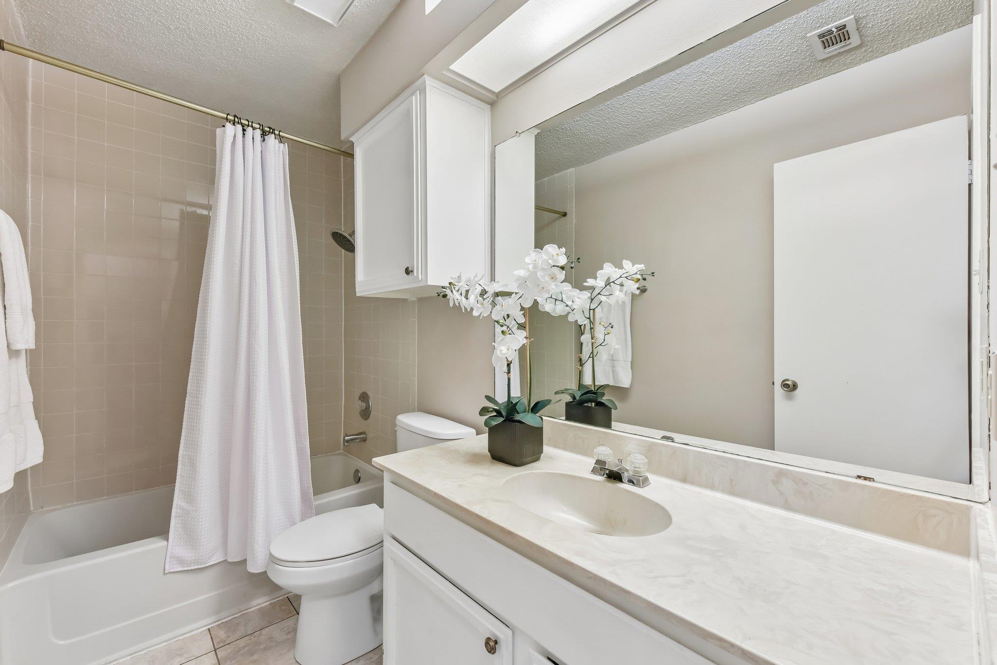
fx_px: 388
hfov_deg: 104.3
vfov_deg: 81.2
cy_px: 332
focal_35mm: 14
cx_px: 498
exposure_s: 1/15
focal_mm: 14
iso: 720
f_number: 8
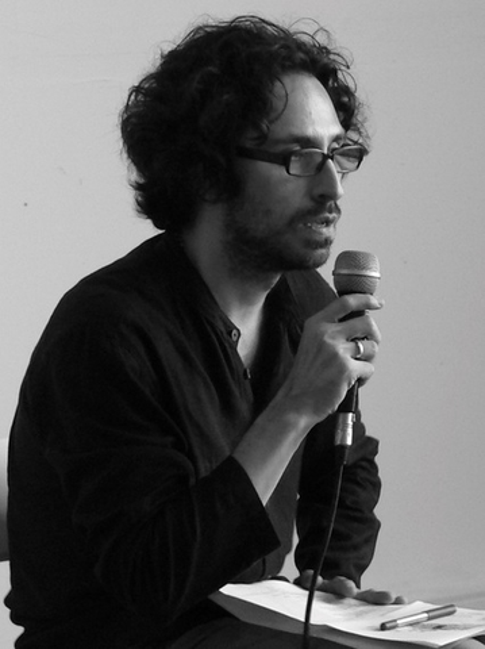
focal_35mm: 152
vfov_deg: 13.0
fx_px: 2845
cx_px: 242
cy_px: 324
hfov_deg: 9.7
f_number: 3.7
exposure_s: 1/8
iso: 200
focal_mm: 25.3
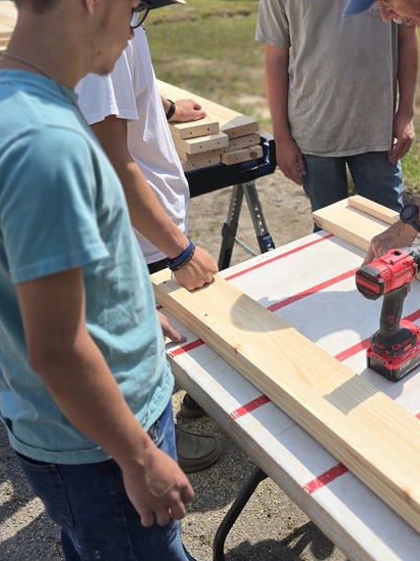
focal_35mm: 43
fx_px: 696
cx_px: 316
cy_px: 187
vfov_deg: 43.2
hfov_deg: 32.9
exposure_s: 1/711
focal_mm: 6.3
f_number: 1.7
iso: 12
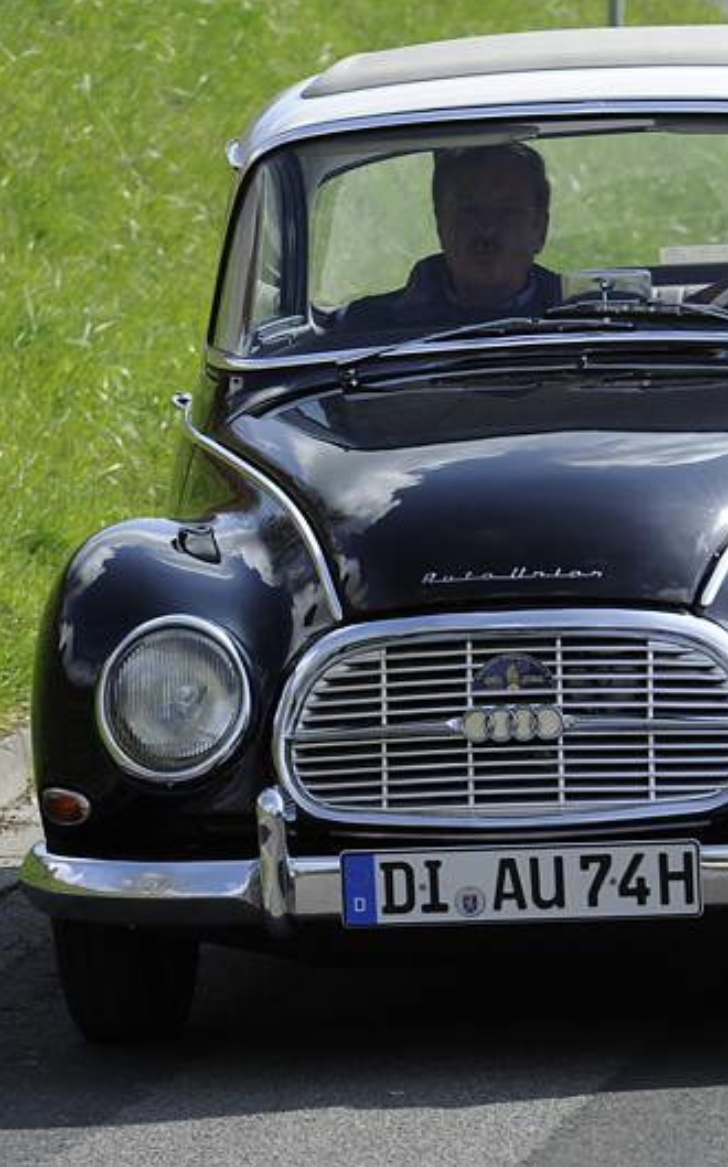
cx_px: 580
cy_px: 585
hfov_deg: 3.9
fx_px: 10776
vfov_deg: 6.2
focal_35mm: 339
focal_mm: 220
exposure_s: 1/320
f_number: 11
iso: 320
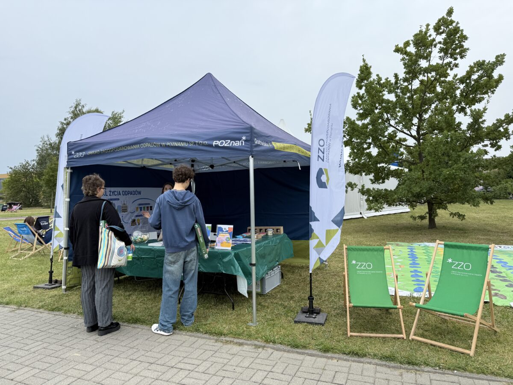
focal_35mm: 24
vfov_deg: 56.8
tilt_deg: +0.4
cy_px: 192
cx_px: 256
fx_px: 356
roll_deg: +1.7
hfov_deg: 71.6
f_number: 1.78
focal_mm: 6.76
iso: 80
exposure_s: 1/1106
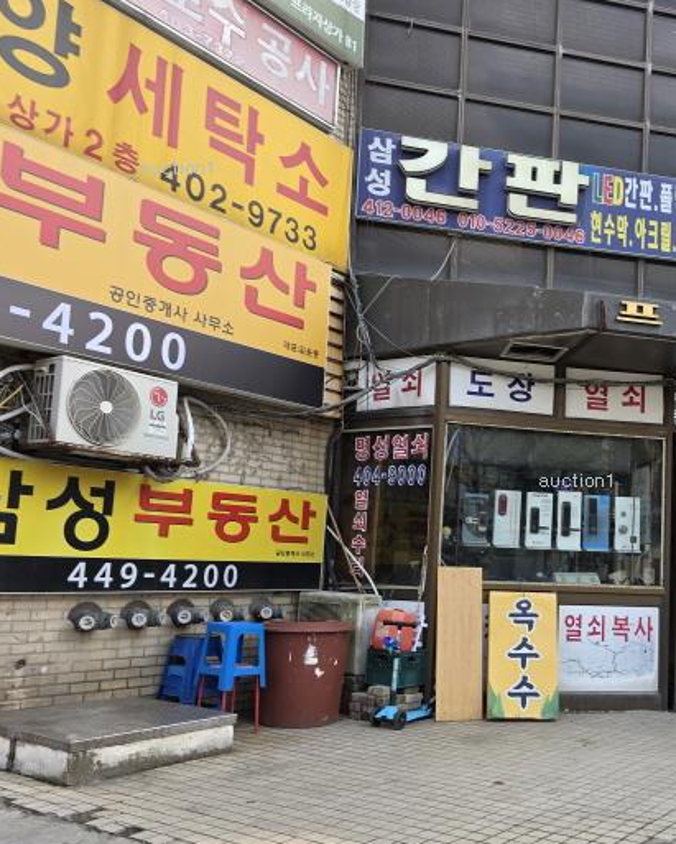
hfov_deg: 39.9
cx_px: 576
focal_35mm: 35
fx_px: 875
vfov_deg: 51.3
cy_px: 492
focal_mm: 6.3
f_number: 1.7
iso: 12
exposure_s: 1/123
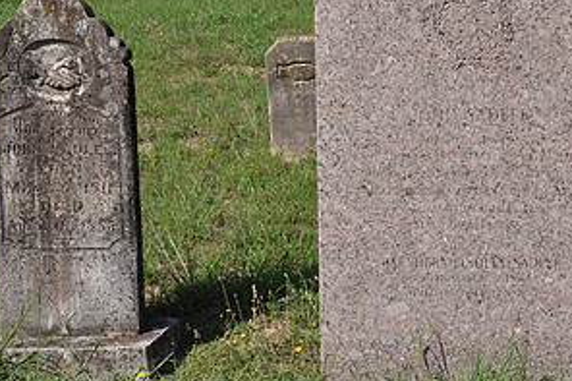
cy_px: 169
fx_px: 1493
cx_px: 512
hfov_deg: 21.2
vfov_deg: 14.5
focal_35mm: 94
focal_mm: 32
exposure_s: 1/160
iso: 200
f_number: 13
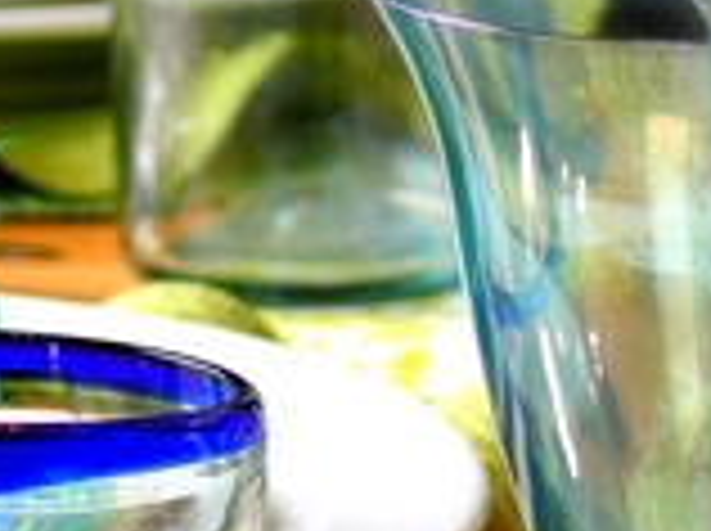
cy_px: 151
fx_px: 7239
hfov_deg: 5.6
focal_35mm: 353
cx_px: 547
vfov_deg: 4.2
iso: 100
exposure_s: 1/80
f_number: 3.2
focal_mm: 20.4
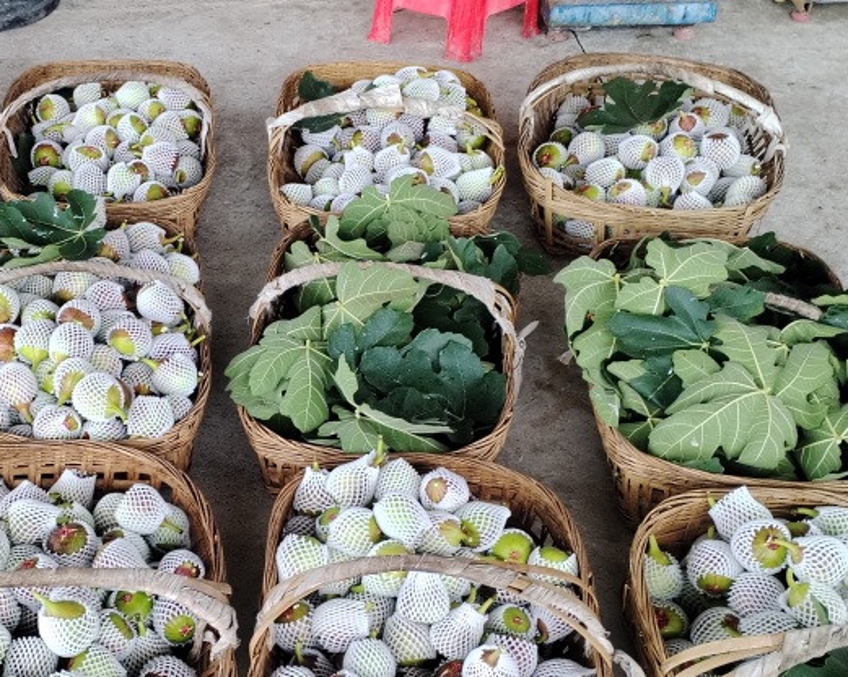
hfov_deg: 36.0
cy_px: 435
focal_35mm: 51
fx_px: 1279
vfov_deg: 29.5
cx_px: 238
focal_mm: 4.26
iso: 177
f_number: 1.8
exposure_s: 1/50
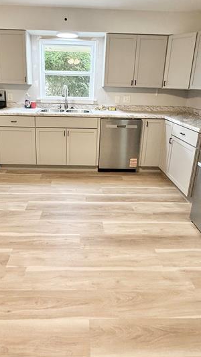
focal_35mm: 22
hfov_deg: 51.3
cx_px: 83
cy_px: 138
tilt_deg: -13.2
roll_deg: -1.7
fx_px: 208
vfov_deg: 79.9
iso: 500
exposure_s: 1/120
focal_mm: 2.22
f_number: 2.2
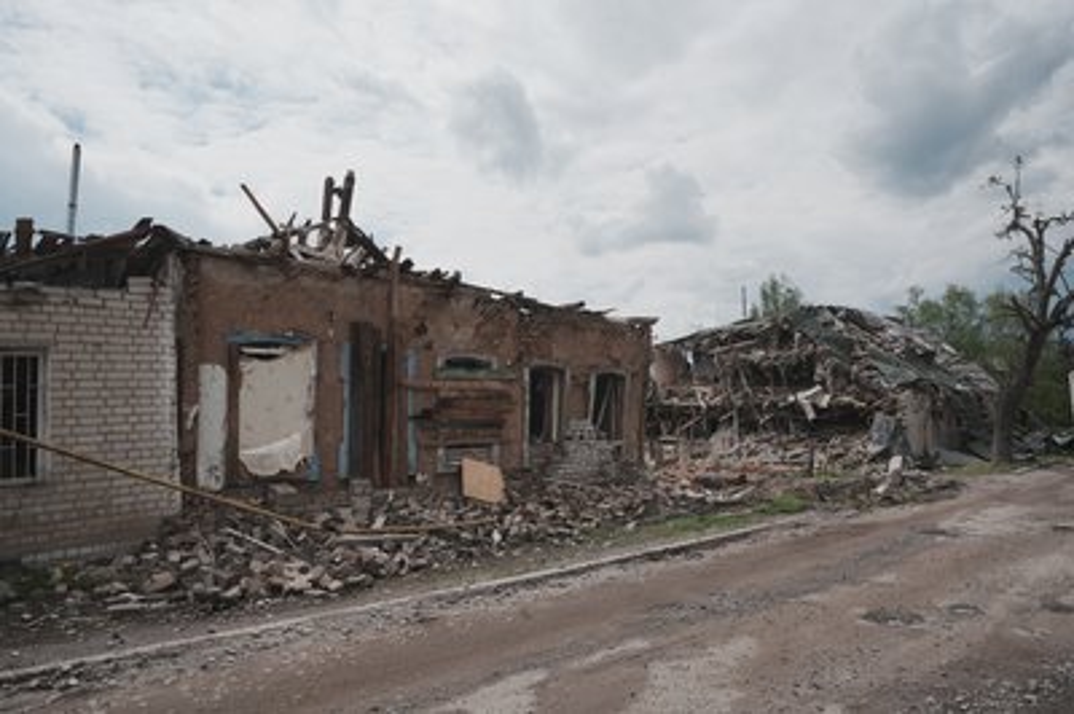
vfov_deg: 55.0
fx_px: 686
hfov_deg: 76.1
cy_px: 357
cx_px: 537
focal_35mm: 23
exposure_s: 1/1250
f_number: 8
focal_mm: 23
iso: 200
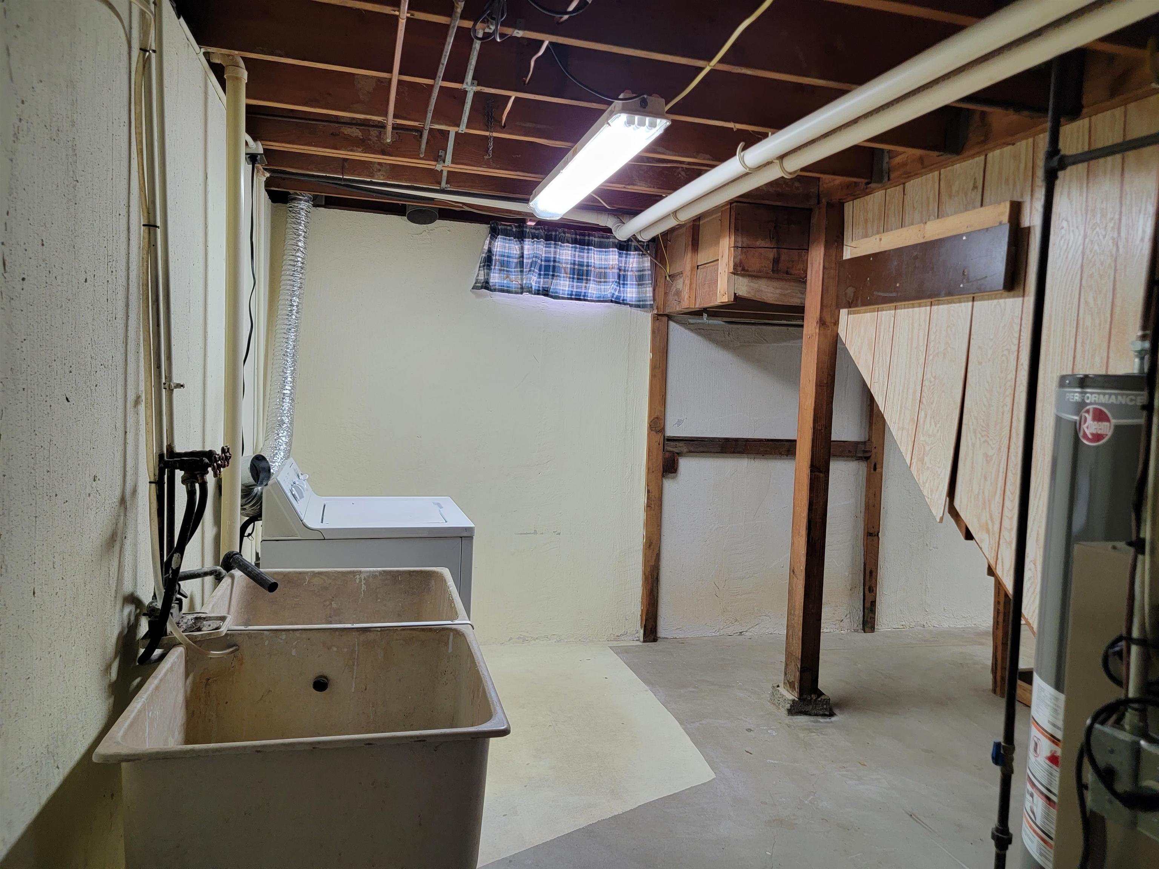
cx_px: 580
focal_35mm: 24
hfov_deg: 71.6
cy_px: 434
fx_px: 804
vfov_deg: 56.8
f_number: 1.8
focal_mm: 6.7
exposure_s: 1/119
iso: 250
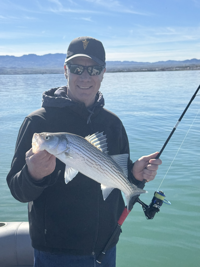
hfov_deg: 30.3
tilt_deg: -5.9
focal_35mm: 48
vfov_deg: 39.7
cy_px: 134
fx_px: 370
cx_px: 100
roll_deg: +1.9
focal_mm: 6.76
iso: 64
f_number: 1.78
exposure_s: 1/4975
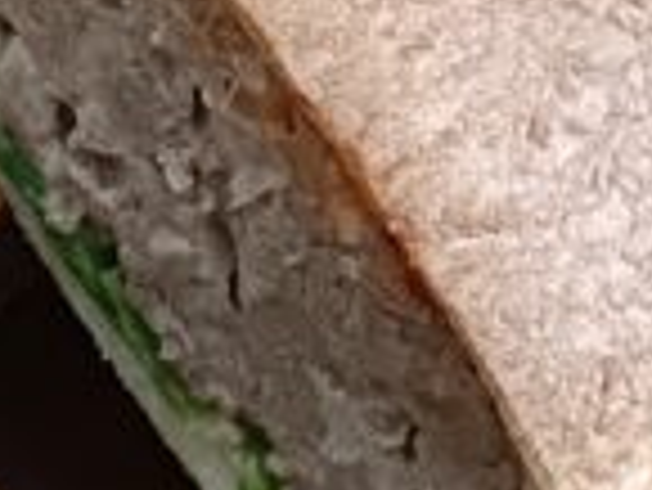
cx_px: 117
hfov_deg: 11.2
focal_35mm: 176
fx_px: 3318
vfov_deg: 8.3
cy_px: -252
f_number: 1.7
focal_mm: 4.7
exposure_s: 1/60
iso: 800
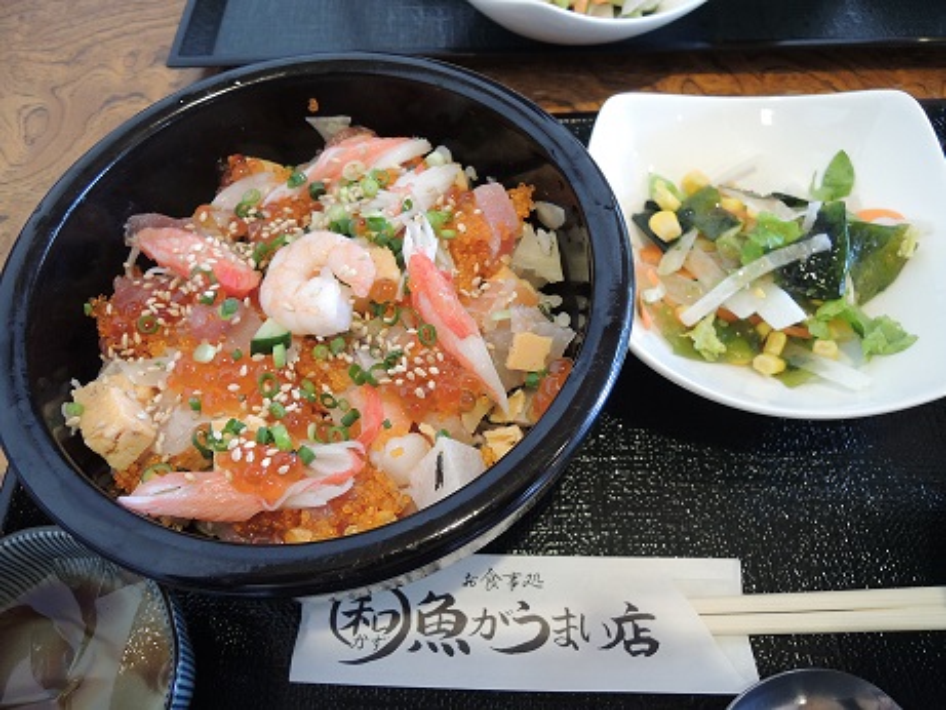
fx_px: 656
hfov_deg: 71.6
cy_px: 355
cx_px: 473
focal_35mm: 24
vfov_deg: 56.8
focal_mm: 4.3
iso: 400
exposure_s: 1/15
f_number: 2.5
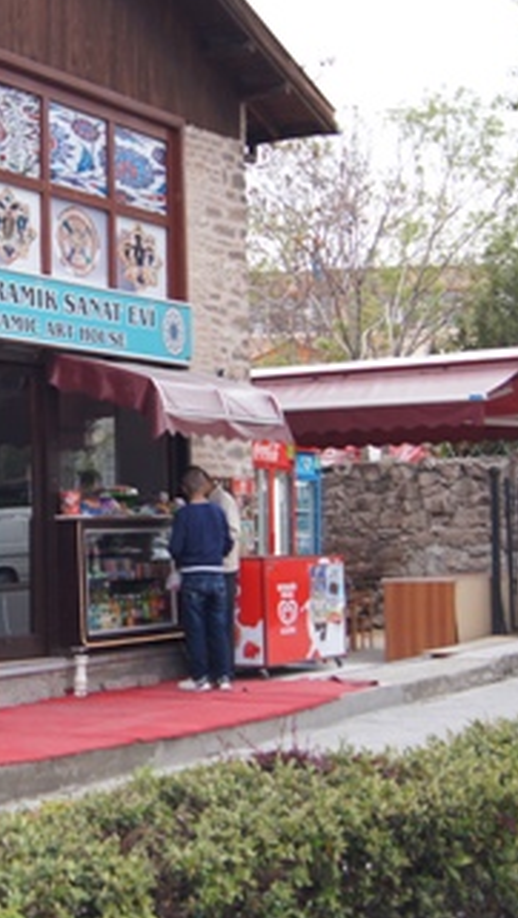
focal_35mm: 75
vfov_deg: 28.2
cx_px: -11
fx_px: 1828
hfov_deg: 15.8
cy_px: 402
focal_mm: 24
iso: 100
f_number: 5
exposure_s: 1/250
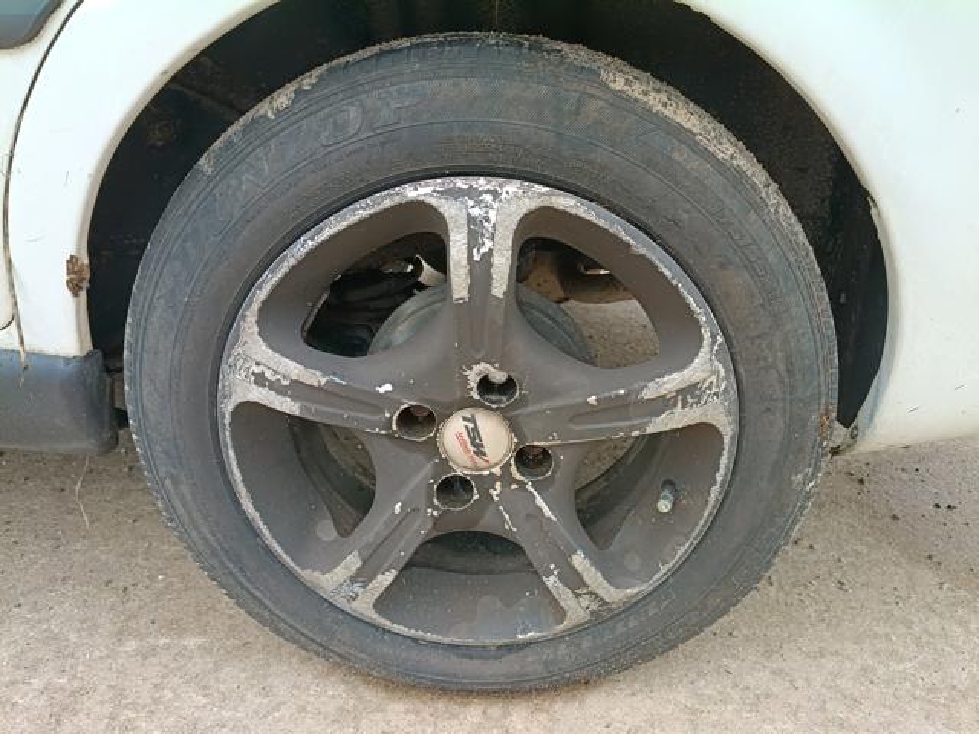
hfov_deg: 67.3
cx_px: 490
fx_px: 735
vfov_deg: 53.1
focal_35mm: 26
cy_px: 367
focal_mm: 4.81
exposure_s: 1/120
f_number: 1.8
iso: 202
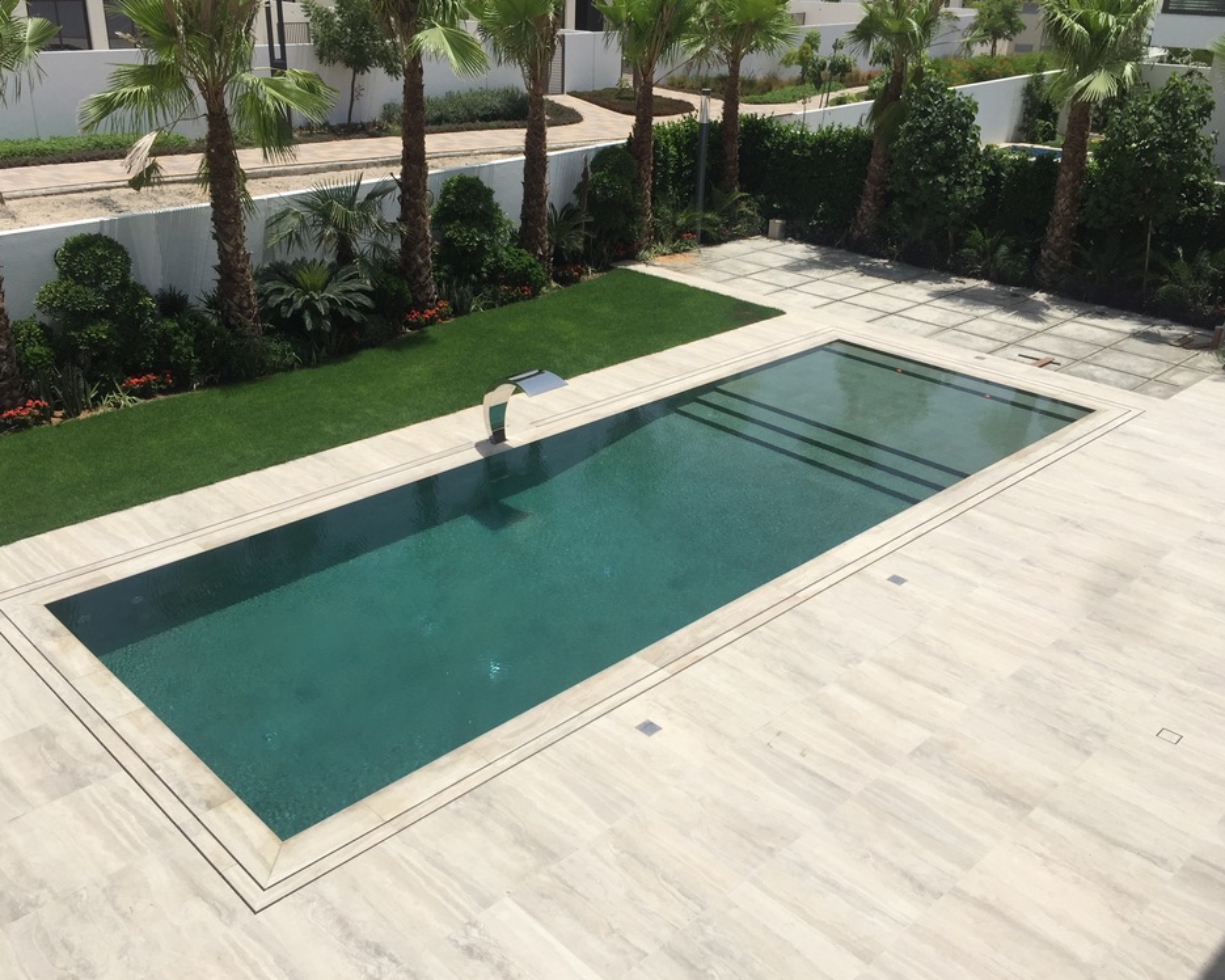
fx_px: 1124
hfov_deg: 57.2
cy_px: 500
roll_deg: -3.3
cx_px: 582
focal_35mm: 31
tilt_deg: -23.5
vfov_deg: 47.1
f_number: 2.2
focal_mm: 4.15
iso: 32
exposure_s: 1/2825
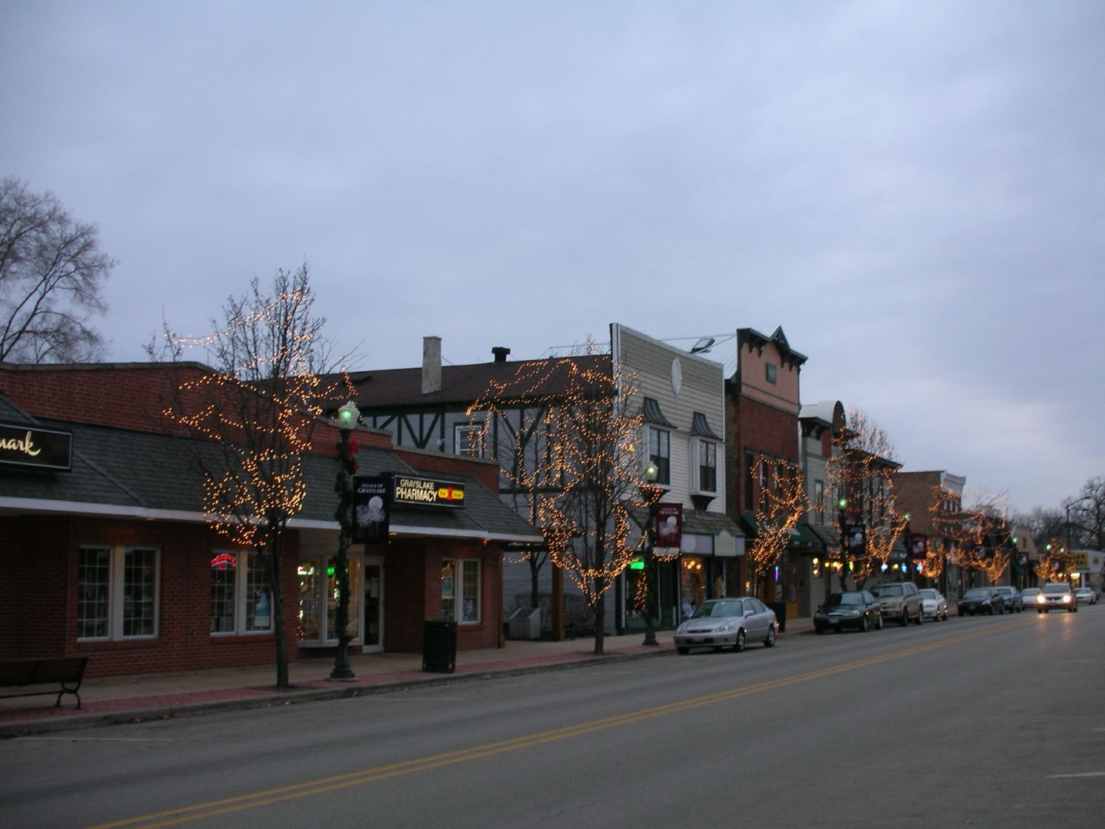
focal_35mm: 46
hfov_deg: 41.2
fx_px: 1468
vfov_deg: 31.5
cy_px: 414
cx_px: 552
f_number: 3.5
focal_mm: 7.7
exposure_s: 1/14.4
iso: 50
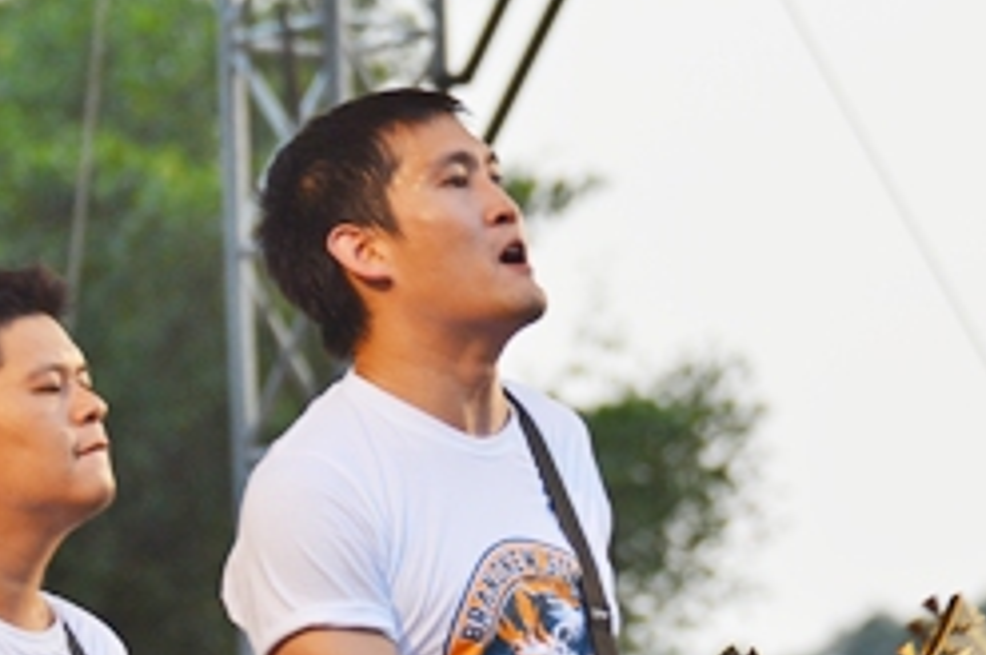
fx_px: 12257
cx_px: 327
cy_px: 719
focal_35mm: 448
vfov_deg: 3.1
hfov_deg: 4.6
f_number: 5
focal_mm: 135
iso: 180
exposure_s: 1/160
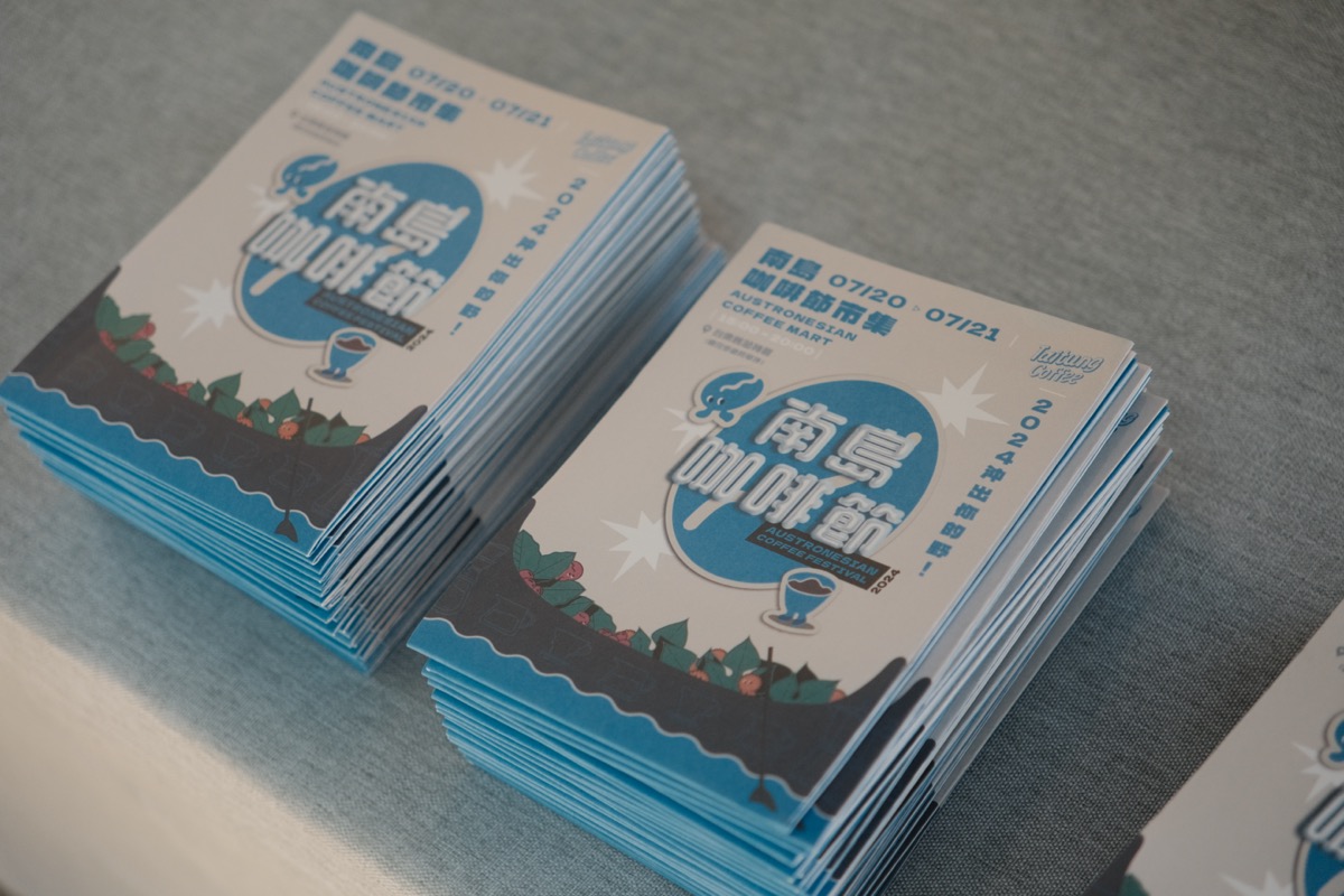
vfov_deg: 18.2
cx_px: 672
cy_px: 448
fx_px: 2800
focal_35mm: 75
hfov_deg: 27.0
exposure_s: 1/800
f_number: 2.8
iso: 500
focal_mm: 50
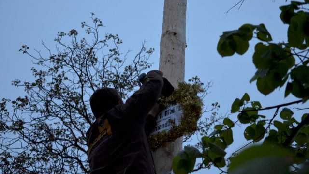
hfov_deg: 31.4
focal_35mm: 67
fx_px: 549
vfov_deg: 18.0
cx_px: 157
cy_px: 92
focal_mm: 42
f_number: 4.8
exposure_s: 1/30
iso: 1600
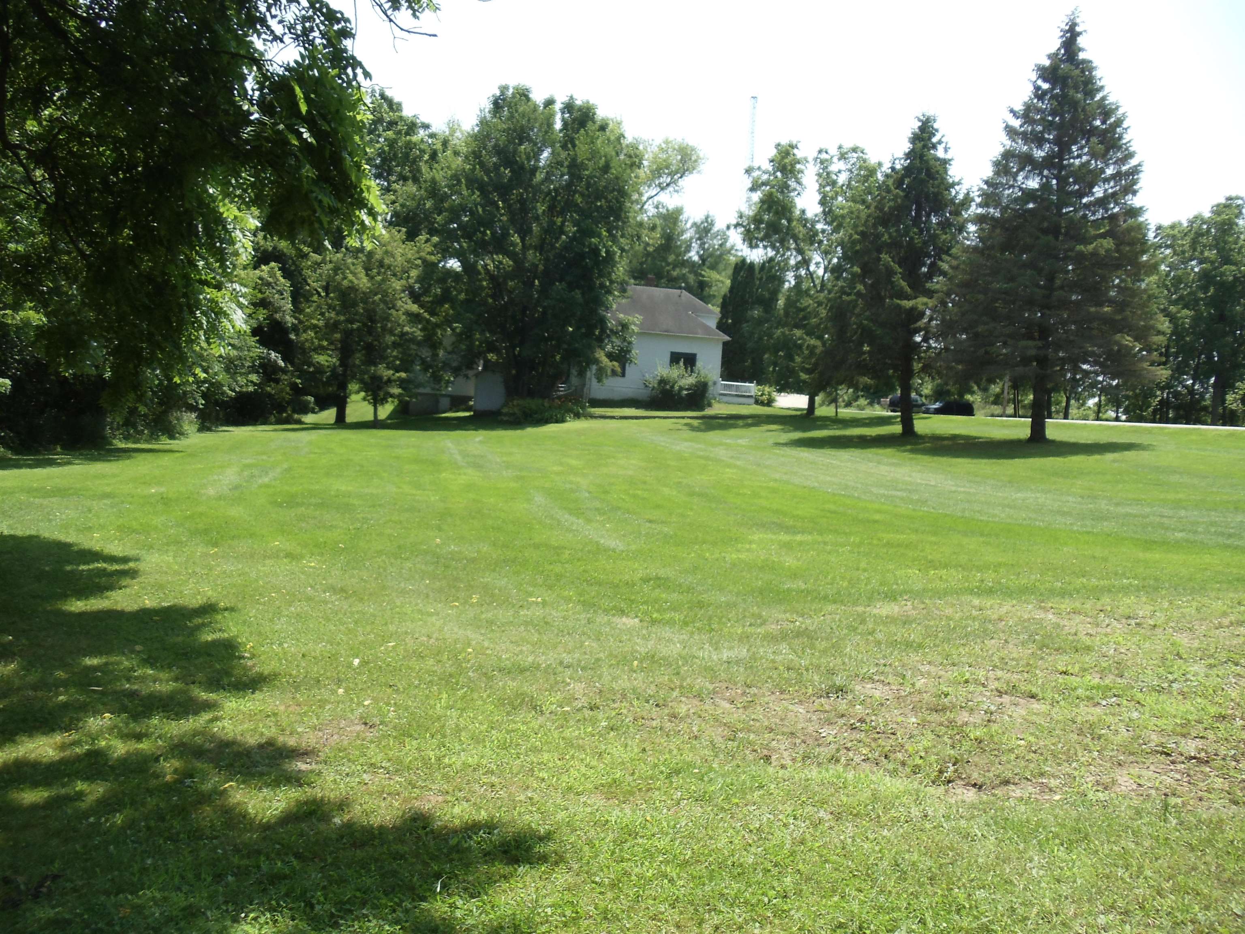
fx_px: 1583
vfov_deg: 32.9
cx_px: 622
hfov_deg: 42.9
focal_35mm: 44
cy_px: 467
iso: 100
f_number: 7.1
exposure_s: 1/160
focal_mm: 6
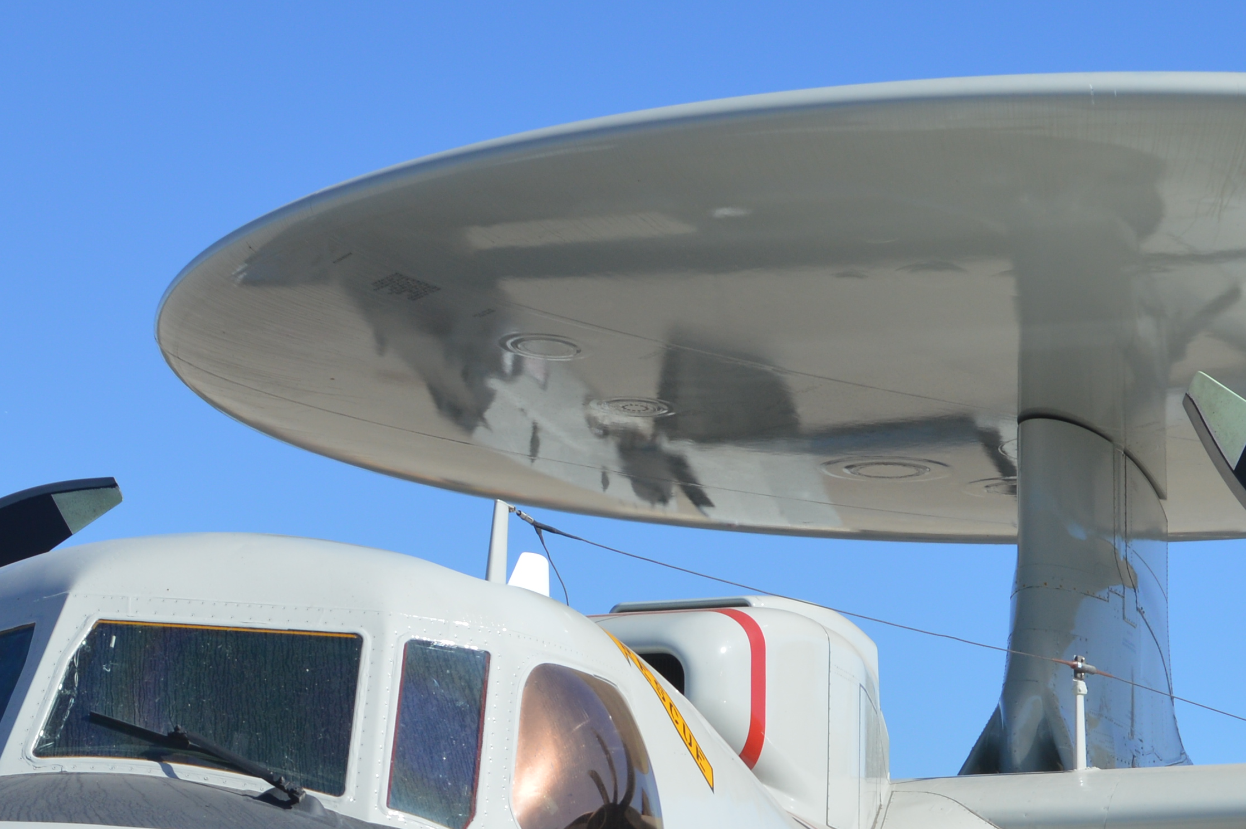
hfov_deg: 16.9
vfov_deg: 11.1
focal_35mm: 121
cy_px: 1020
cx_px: 531
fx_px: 4185
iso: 100
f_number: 9
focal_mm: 30
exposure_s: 1/320
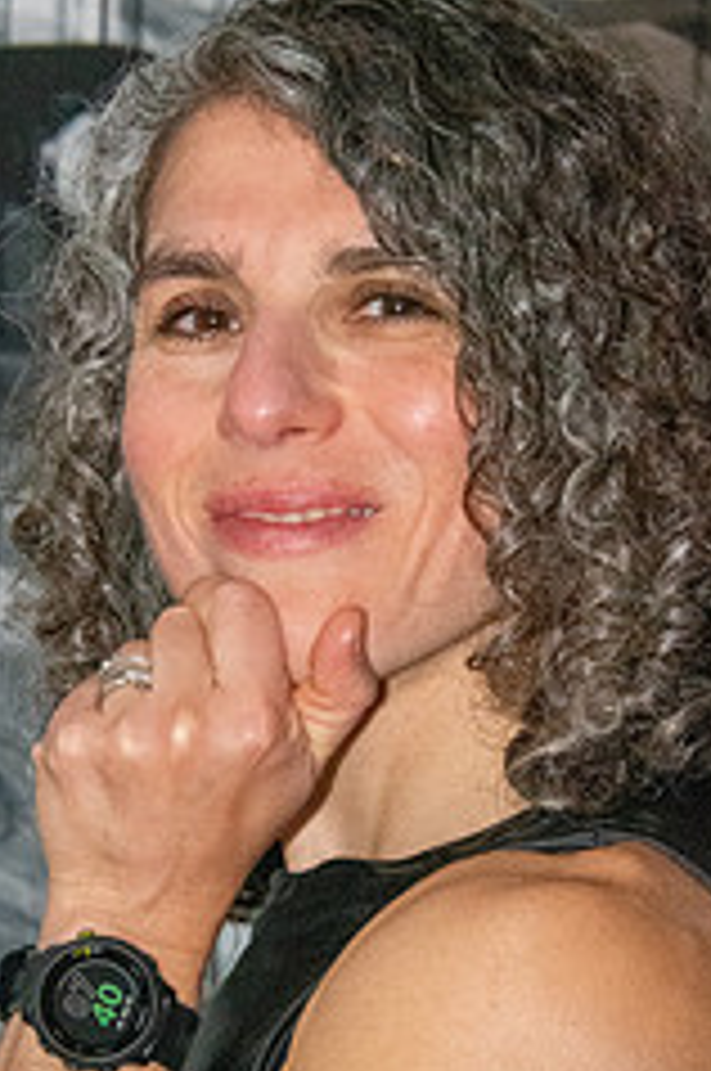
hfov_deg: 3.9
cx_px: 117
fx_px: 10547
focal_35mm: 355
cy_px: 666
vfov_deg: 5.8
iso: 5000
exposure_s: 1/250
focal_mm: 125
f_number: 14
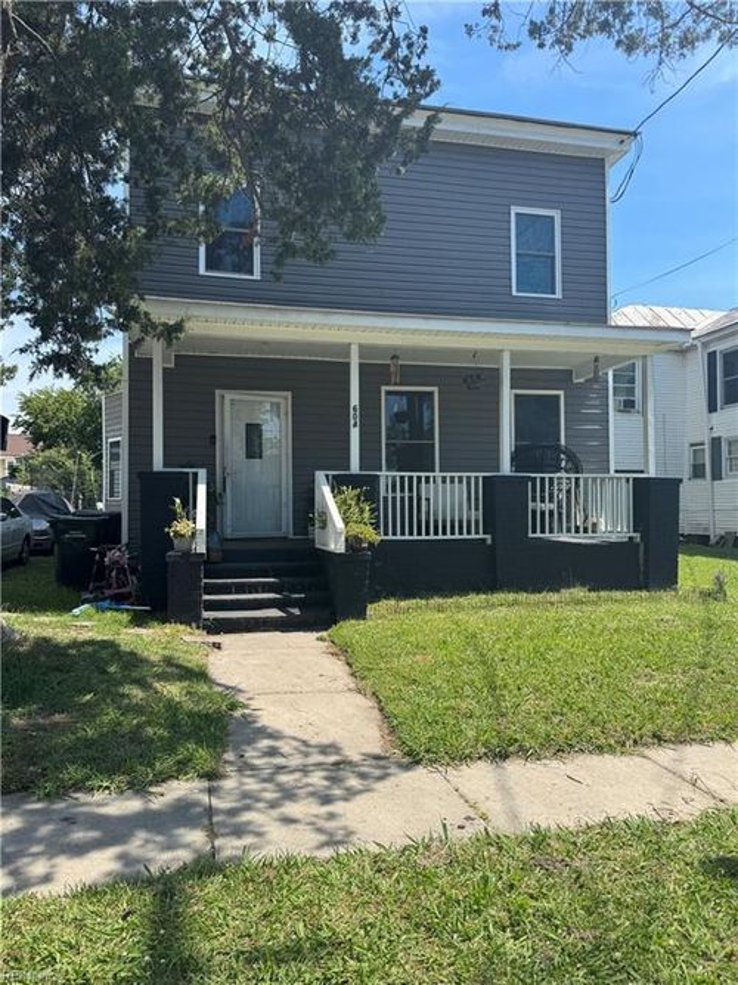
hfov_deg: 56.8
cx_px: 369
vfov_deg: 71.6
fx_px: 682
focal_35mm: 24
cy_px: 492
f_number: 1.78
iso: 80
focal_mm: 6.76
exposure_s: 1/2604
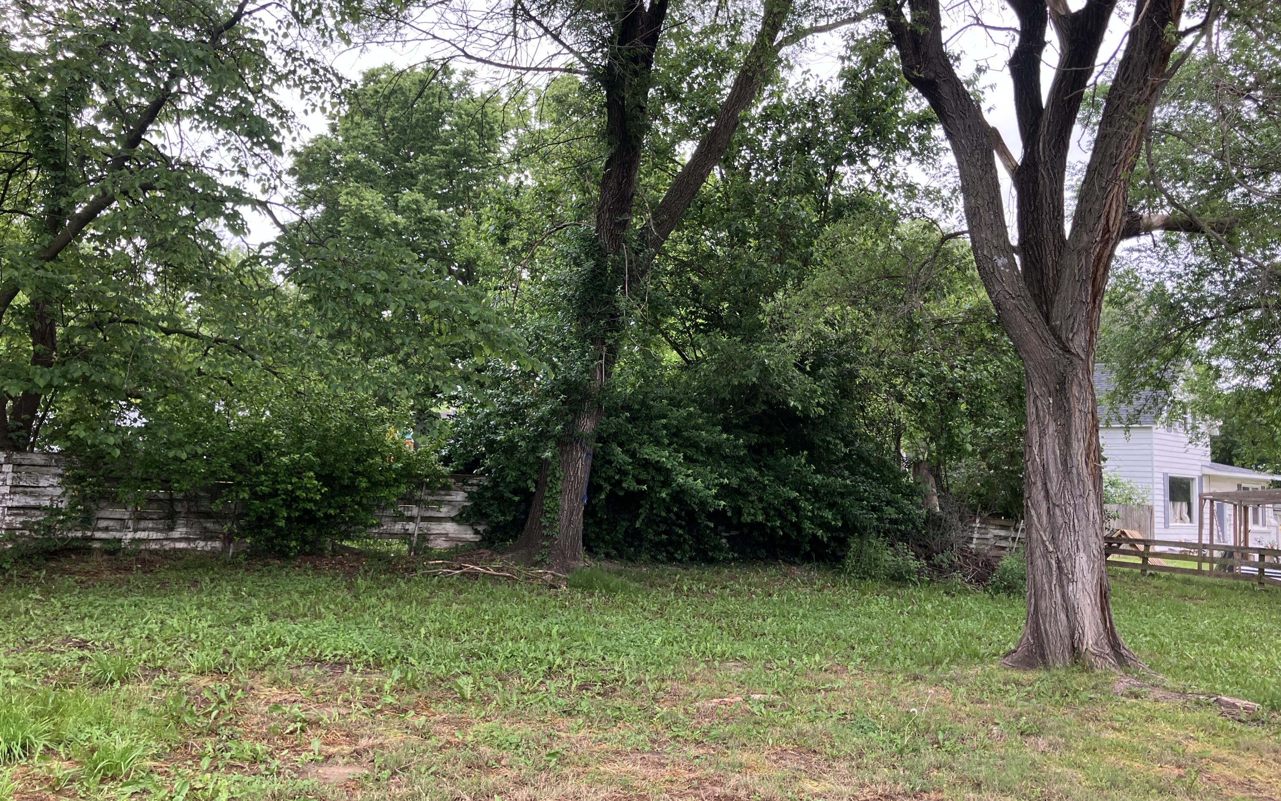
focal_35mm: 30
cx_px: 647
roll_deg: -3.3
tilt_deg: +7.7
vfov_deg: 41.8
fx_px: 1047
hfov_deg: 62.9
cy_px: 359
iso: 50
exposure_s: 1/121
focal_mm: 3.99
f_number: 1.8
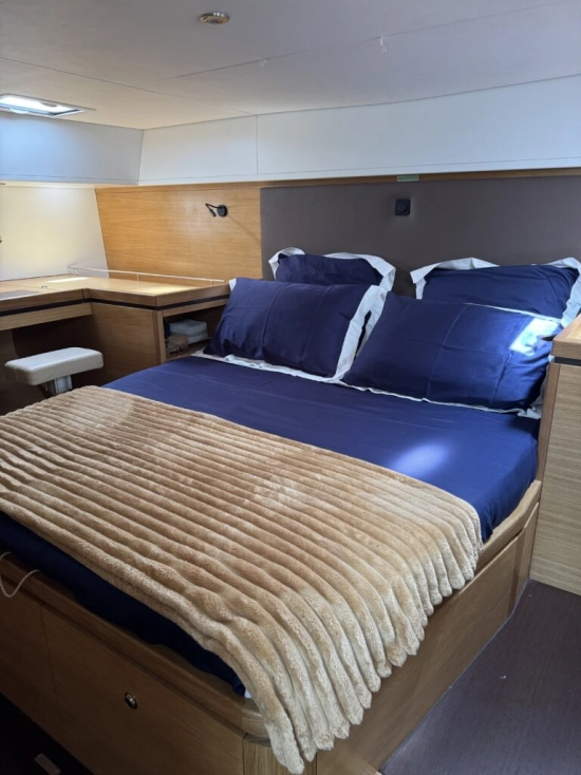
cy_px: 388
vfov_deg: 71.6
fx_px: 537
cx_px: 290
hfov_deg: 56.8
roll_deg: +0.4
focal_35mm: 24
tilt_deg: -16.3
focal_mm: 6.76
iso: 250
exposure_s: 1/60
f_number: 1.78
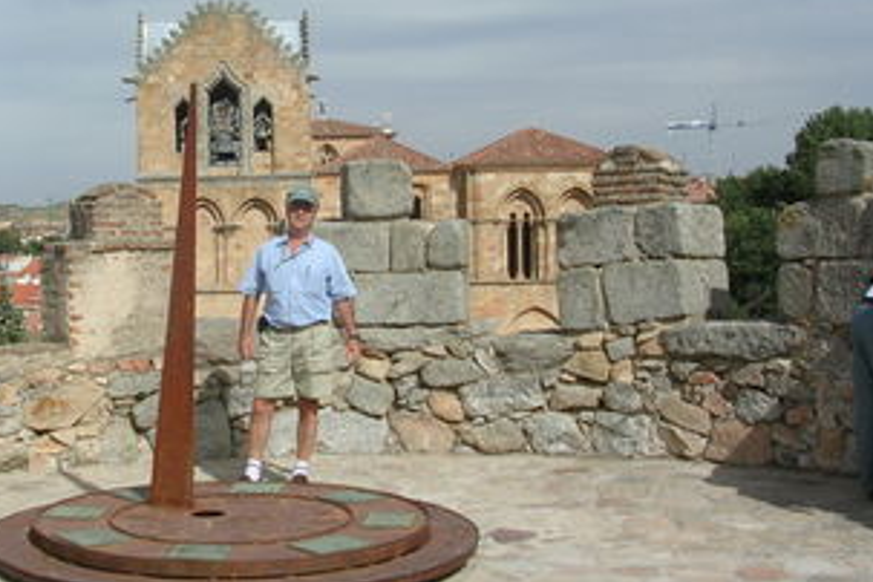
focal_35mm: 64
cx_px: 268
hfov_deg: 31.1
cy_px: 199
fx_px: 1552
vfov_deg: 21.2
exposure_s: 1/439
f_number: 5.6
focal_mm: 5.8
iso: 50
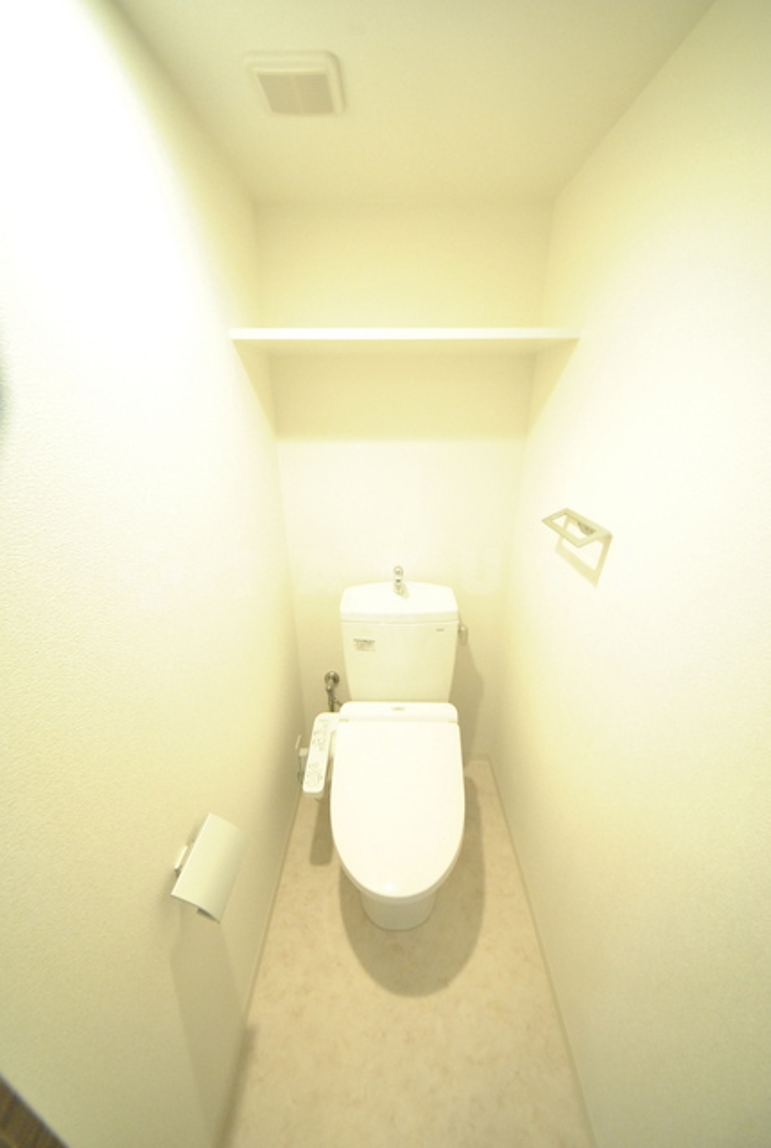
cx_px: 386
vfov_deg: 112.5
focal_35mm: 12
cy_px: 574
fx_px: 383
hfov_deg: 90.3
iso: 1600
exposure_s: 1/30
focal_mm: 8
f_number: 4.5
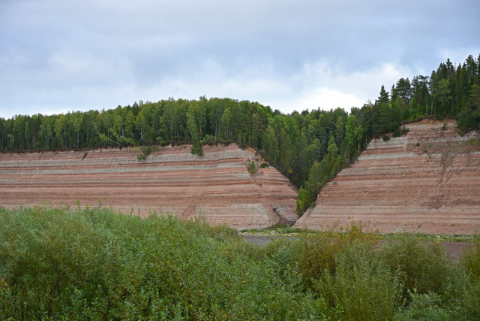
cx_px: 240
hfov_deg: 28.8
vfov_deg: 19.5
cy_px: 160
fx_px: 933
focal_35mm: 70
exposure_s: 1/60
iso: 100
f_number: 5.6
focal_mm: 70
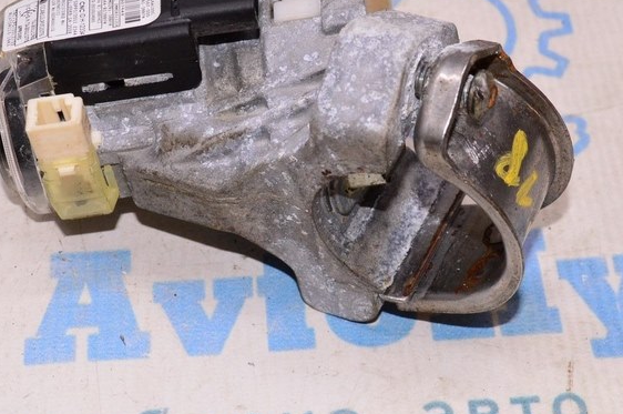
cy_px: 203
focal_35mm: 93
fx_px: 1607
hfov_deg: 21.9
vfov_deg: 14.7
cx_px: 401
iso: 1600
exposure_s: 1/125
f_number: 8
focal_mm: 34
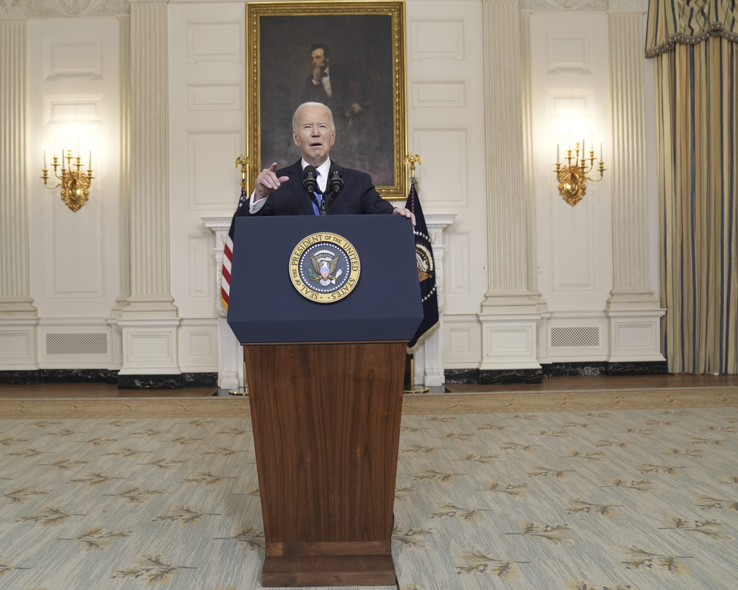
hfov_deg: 57.1
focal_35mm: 31
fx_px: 677
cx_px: 334
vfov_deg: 47.1
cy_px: 290
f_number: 2.8
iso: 2000
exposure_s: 1/250
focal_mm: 27
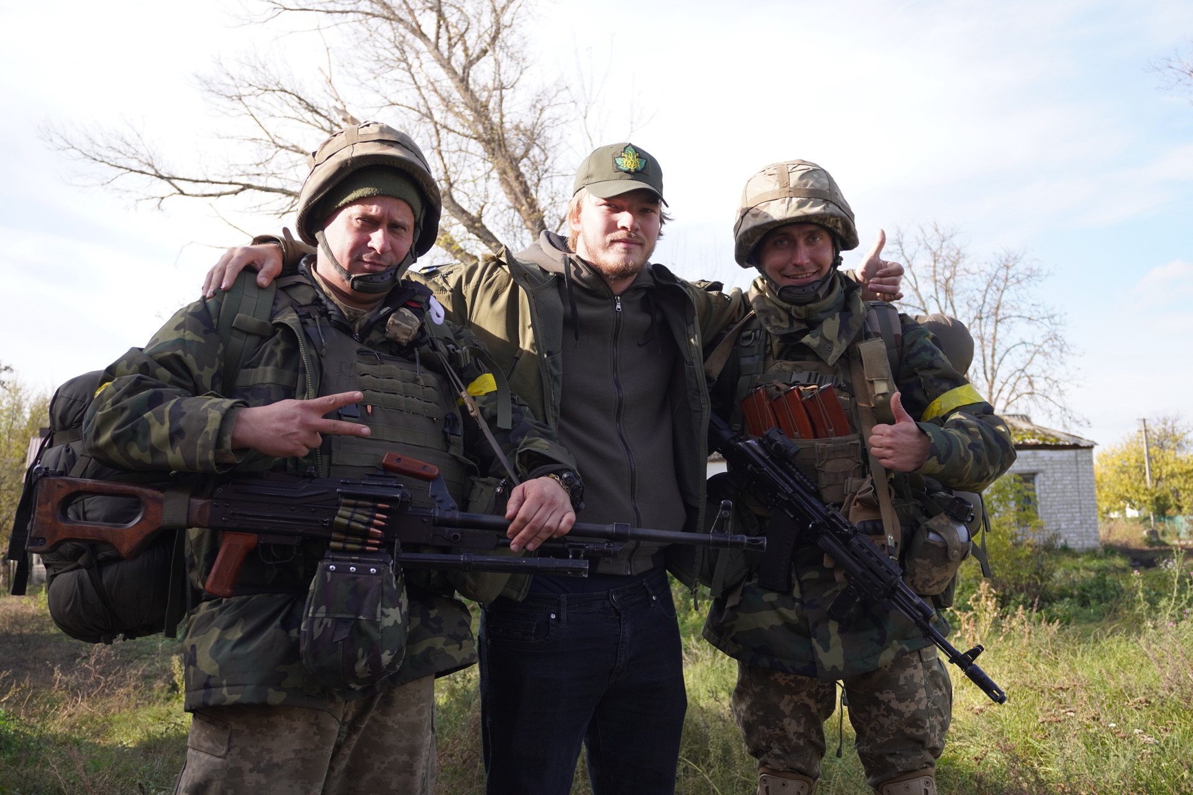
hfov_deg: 49.6
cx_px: 596
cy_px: 398
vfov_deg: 34.2
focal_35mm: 39
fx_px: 1292
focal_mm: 26
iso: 100
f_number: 4.5
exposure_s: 1/200
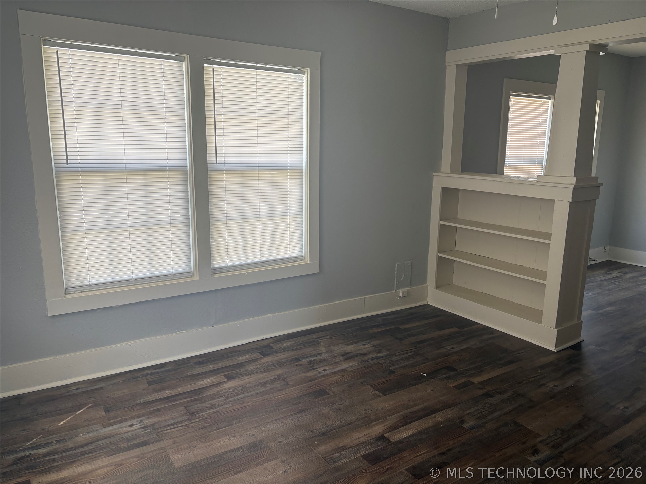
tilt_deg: -11.9
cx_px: 323
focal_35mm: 26
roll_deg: -0.9
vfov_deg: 53.1
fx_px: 485
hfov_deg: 67.3
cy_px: 242
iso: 50
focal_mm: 5.96
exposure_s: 1/122
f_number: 1.6
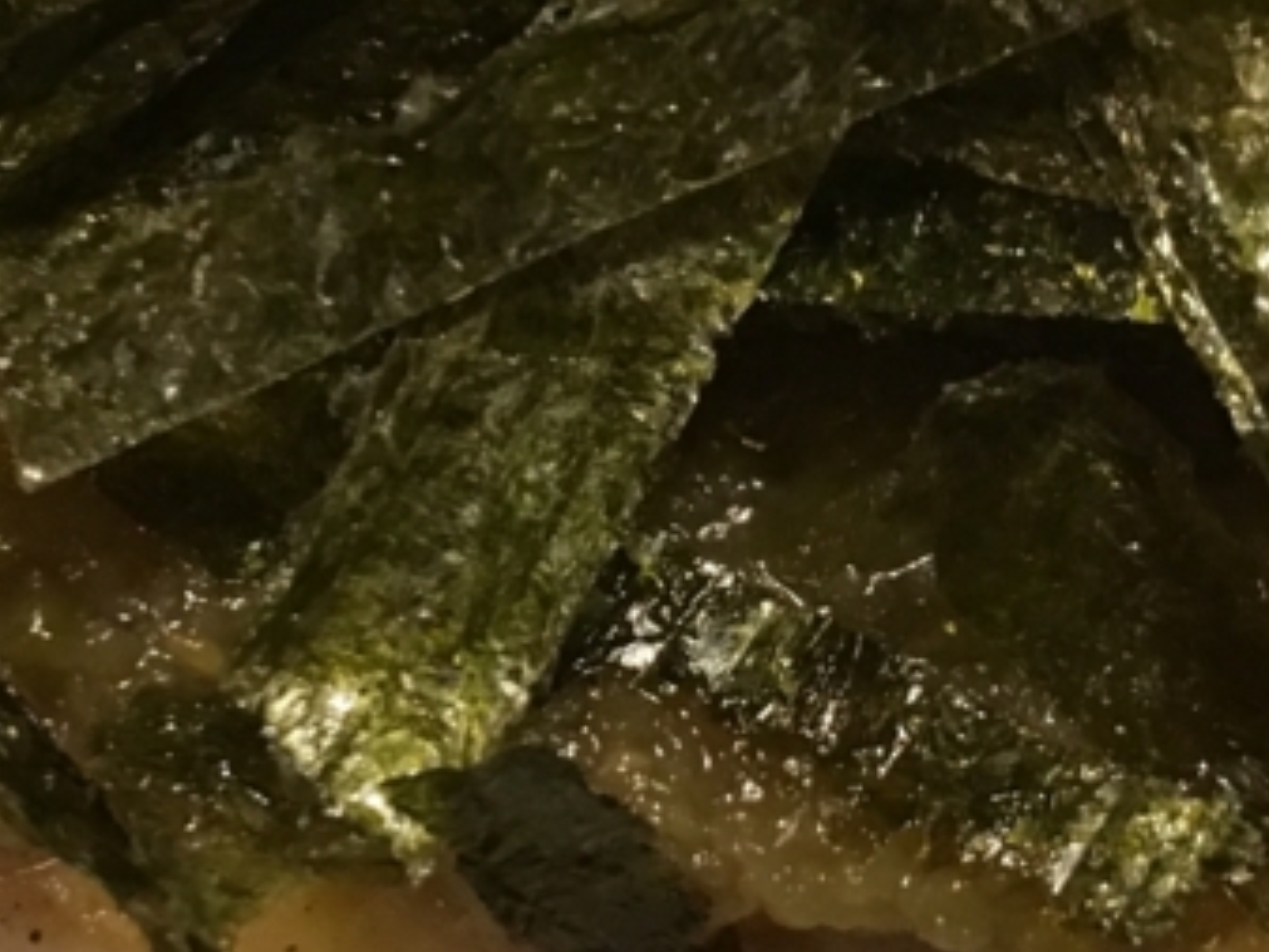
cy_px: 391
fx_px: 3227
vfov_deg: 16.8
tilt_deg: -60.4
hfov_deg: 22.2
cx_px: 527
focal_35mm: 88
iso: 250
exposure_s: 1/30
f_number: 2.2
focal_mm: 4.15
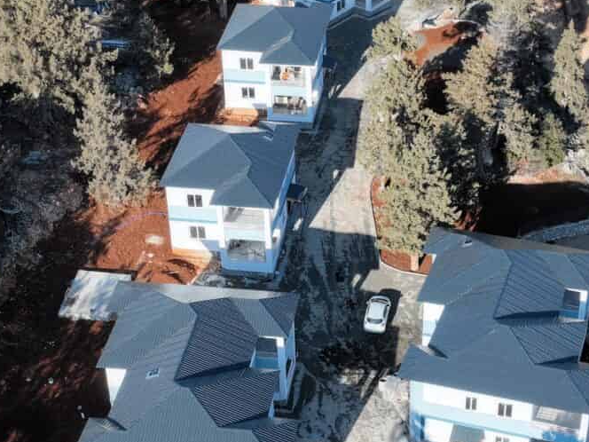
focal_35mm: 74
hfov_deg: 26.2
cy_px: 277
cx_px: 373
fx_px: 1259
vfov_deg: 19.9
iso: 250
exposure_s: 1/1600
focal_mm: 12.29
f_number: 2.8
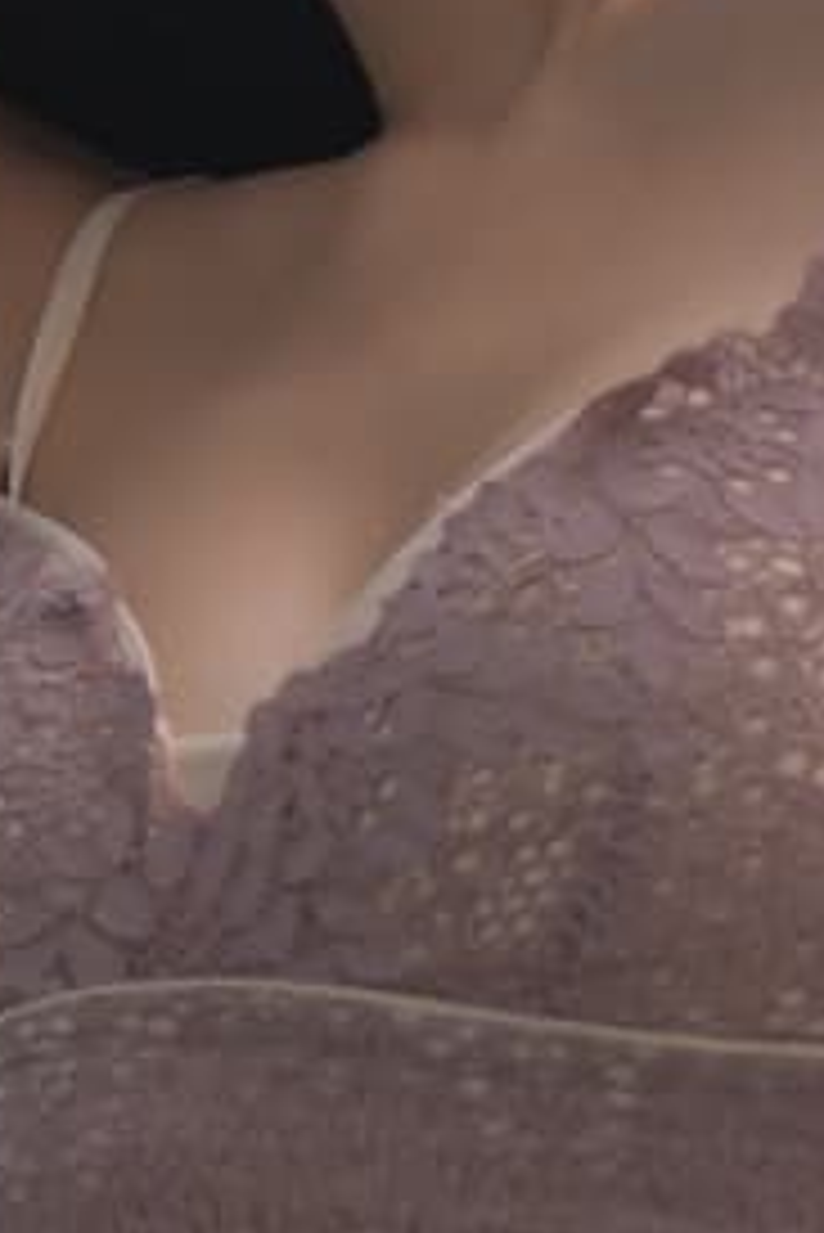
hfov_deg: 2.1
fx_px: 22493
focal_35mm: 656
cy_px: 1328
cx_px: 833
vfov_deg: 3.1
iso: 640
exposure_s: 1/500
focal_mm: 100
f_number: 3.2
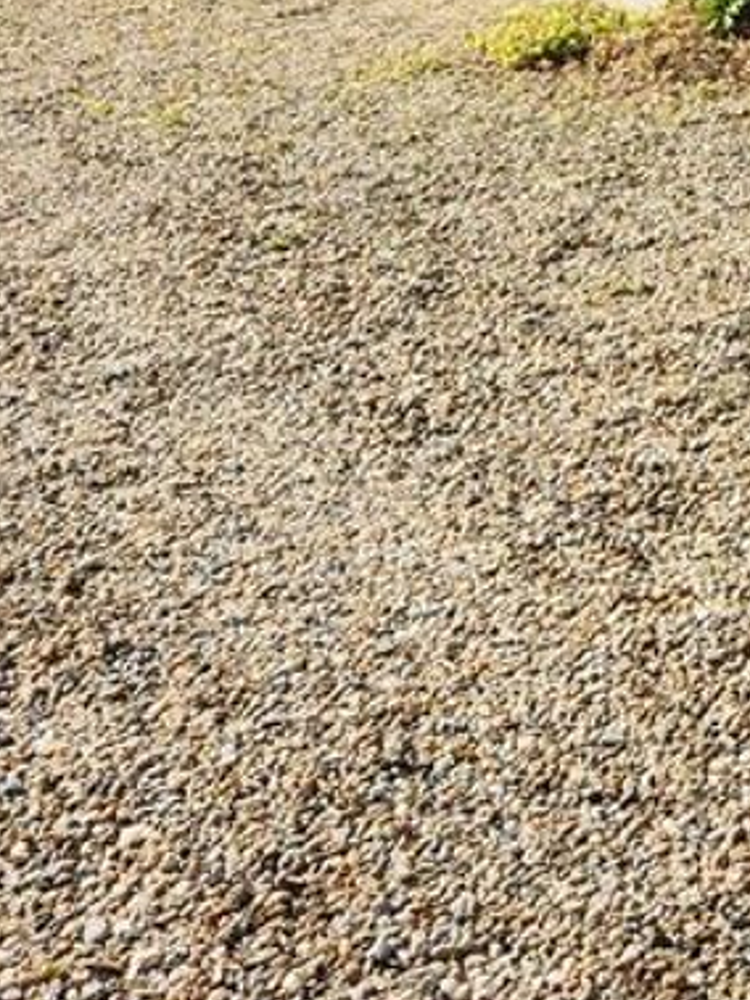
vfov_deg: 22.3
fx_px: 2341
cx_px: 1056
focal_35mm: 81
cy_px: -199
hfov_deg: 16.8
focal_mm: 5.4
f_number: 1.8
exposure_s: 1/1151
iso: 20
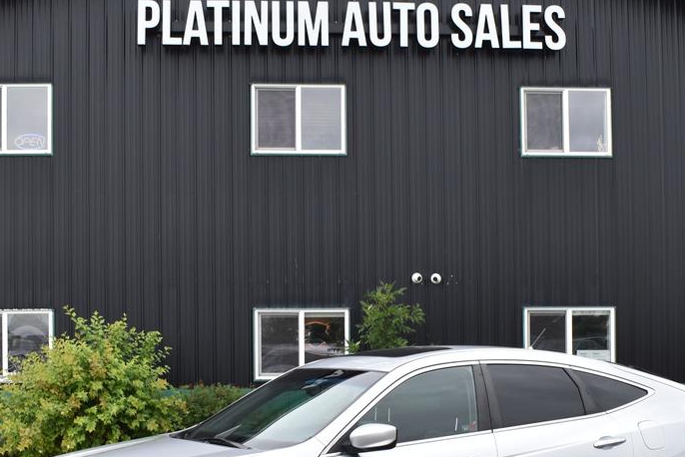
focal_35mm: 56
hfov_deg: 35.6
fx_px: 1066
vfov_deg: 24.0
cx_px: 331
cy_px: 327
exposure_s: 1/250
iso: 200
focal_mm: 20
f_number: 7.1
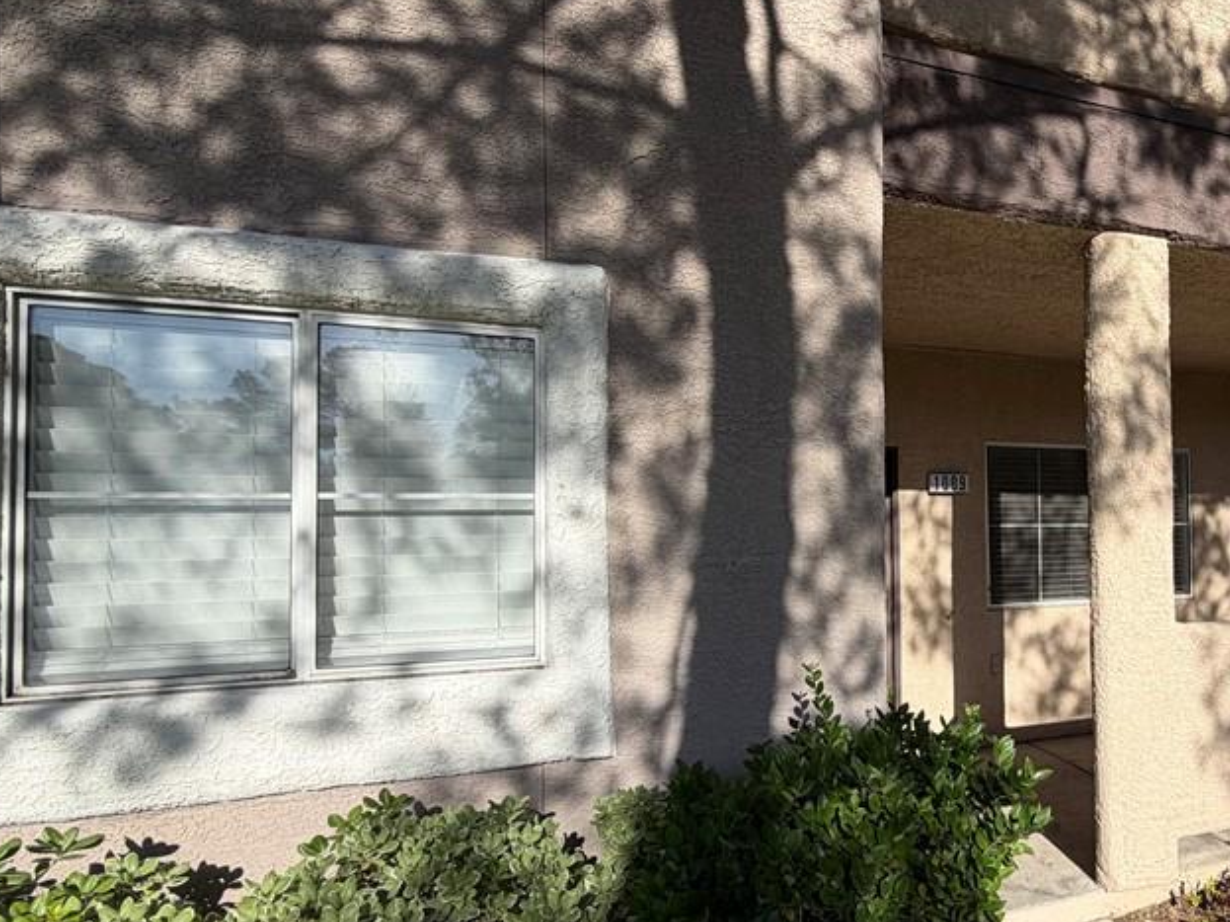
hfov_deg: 68.2
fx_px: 817
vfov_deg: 58.7
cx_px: 950
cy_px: 511
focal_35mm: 23
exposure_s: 1/770
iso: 25
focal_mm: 2.22
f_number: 2.2
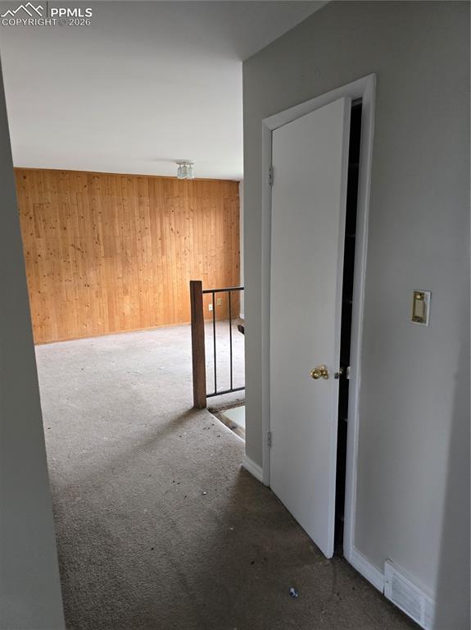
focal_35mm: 23
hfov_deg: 58.8
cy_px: 315
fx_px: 418
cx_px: 236
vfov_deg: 74.0
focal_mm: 6.3
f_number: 1.7
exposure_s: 1/120
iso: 640
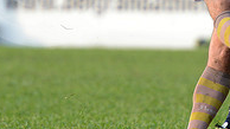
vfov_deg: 1.4
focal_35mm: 845
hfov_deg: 2.6
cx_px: 243
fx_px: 5152
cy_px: -37
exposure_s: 1/640
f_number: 4
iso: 500
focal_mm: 270
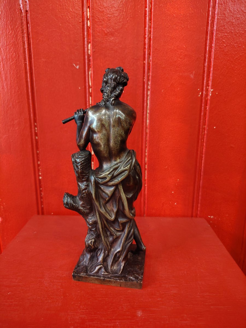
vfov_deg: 71.6
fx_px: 227
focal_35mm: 24
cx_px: 123
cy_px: 164
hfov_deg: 56.8
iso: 1853
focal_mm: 5.25
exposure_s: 1/25
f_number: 1.75
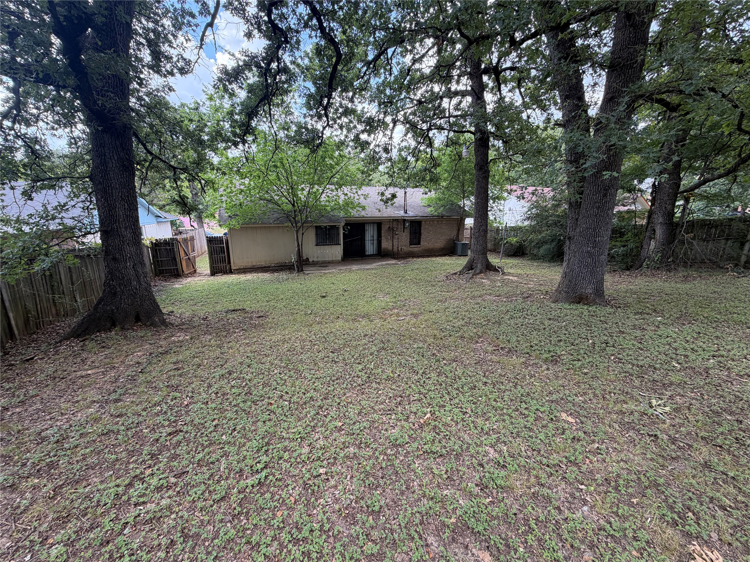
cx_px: 375
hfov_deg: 102.1
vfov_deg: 85.7
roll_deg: +1.2
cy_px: 281
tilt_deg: -13.9
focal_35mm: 14
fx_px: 303
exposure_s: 1/124
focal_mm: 2.22
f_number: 2.2
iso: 50
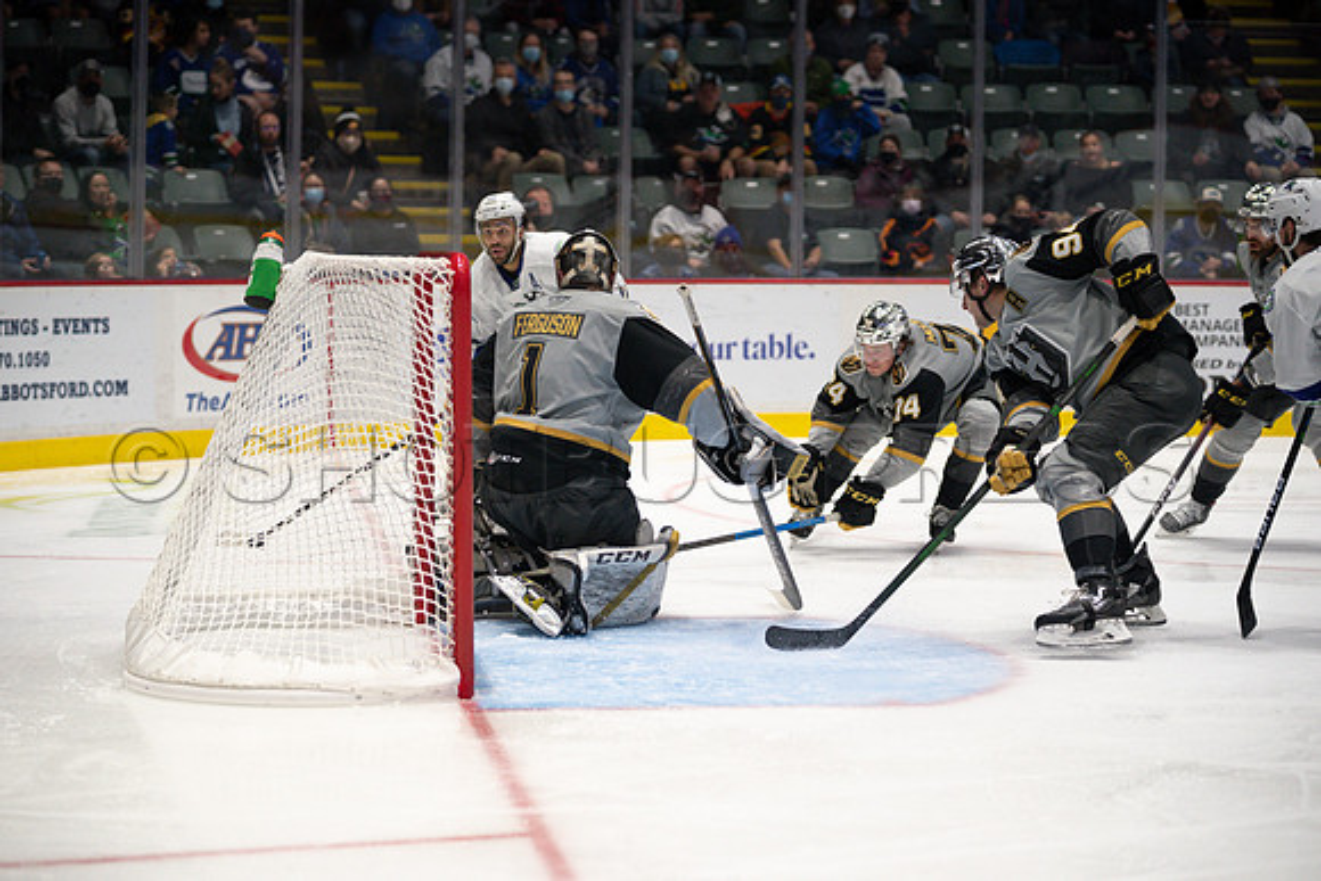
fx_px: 3474
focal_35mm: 95
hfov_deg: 21.5
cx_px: 658
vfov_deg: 14.5
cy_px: 441
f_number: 2.8
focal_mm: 93
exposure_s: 1/1000
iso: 2000
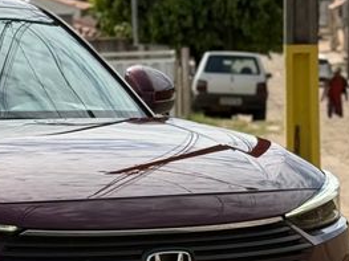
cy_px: 217
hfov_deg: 13.0
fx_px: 1491
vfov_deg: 10.0
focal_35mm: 148
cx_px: -53
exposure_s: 1/6024
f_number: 1.78
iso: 100
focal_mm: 6.76
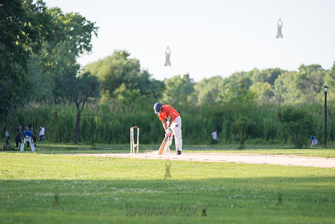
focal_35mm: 200
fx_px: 1861
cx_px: 168
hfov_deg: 10.3
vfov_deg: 6.9
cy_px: 112
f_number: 2.8
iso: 400
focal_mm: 200
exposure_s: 1/2000
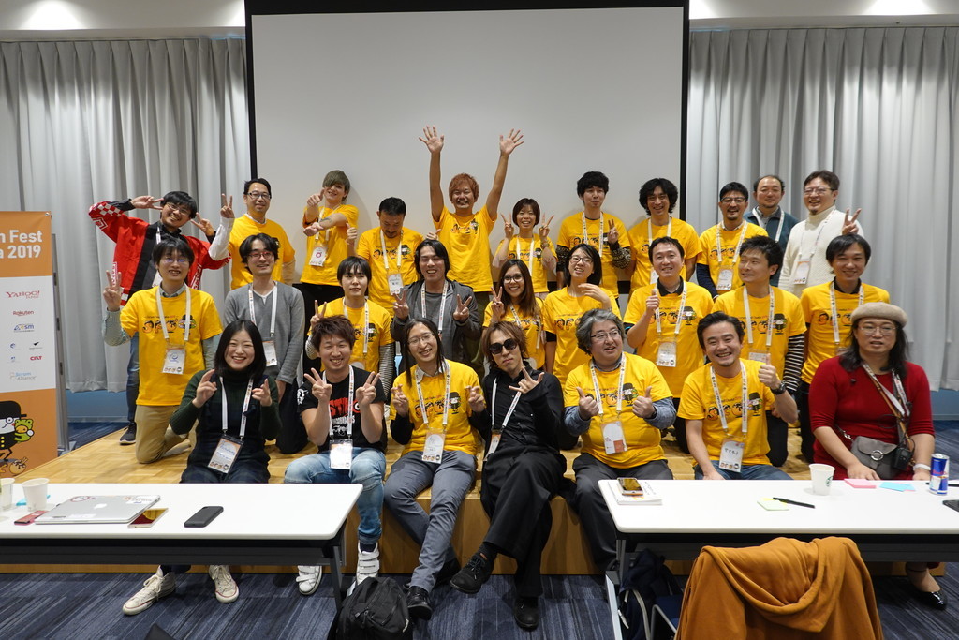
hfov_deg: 73.7
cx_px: 480
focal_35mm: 24
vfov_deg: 53.1
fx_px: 639
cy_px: 320
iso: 320
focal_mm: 9
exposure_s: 1/60
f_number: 2.8
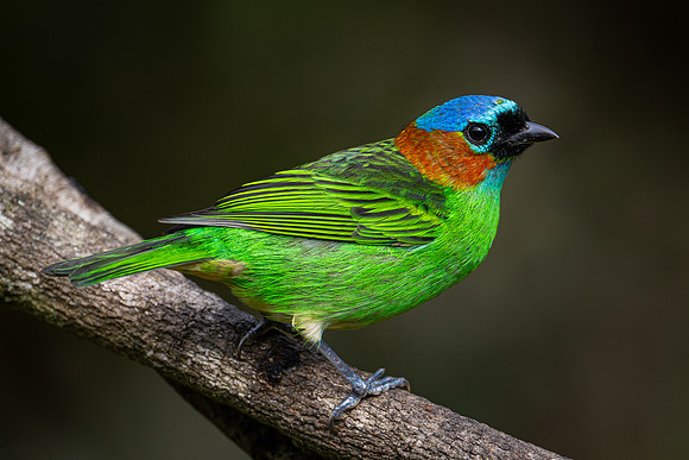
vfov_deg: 1.3
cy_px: 317
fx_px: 20779
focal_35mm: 1085
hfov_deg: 1.9
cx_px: 532
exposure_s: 1/1000
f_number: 6.3
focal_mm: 560
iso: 2000
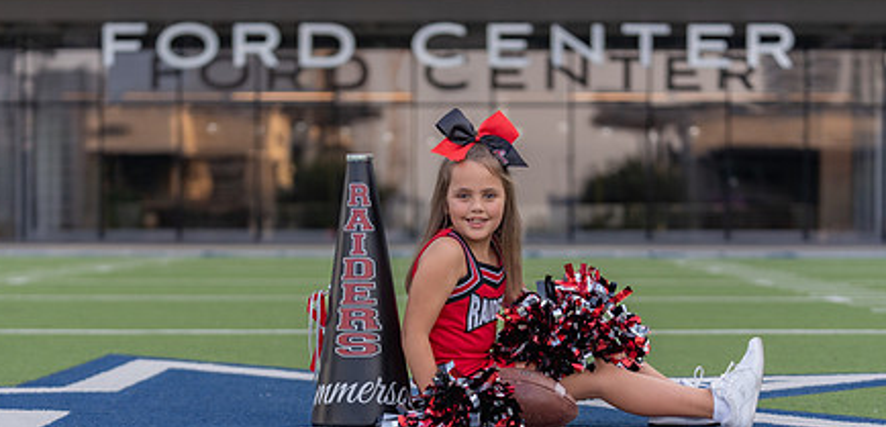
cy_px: 299
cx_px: 442
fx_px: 2568
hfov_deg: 19.6
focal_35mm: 113
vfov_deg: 9.5
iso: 160
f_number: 2.8
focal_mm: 77
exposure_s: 1/320
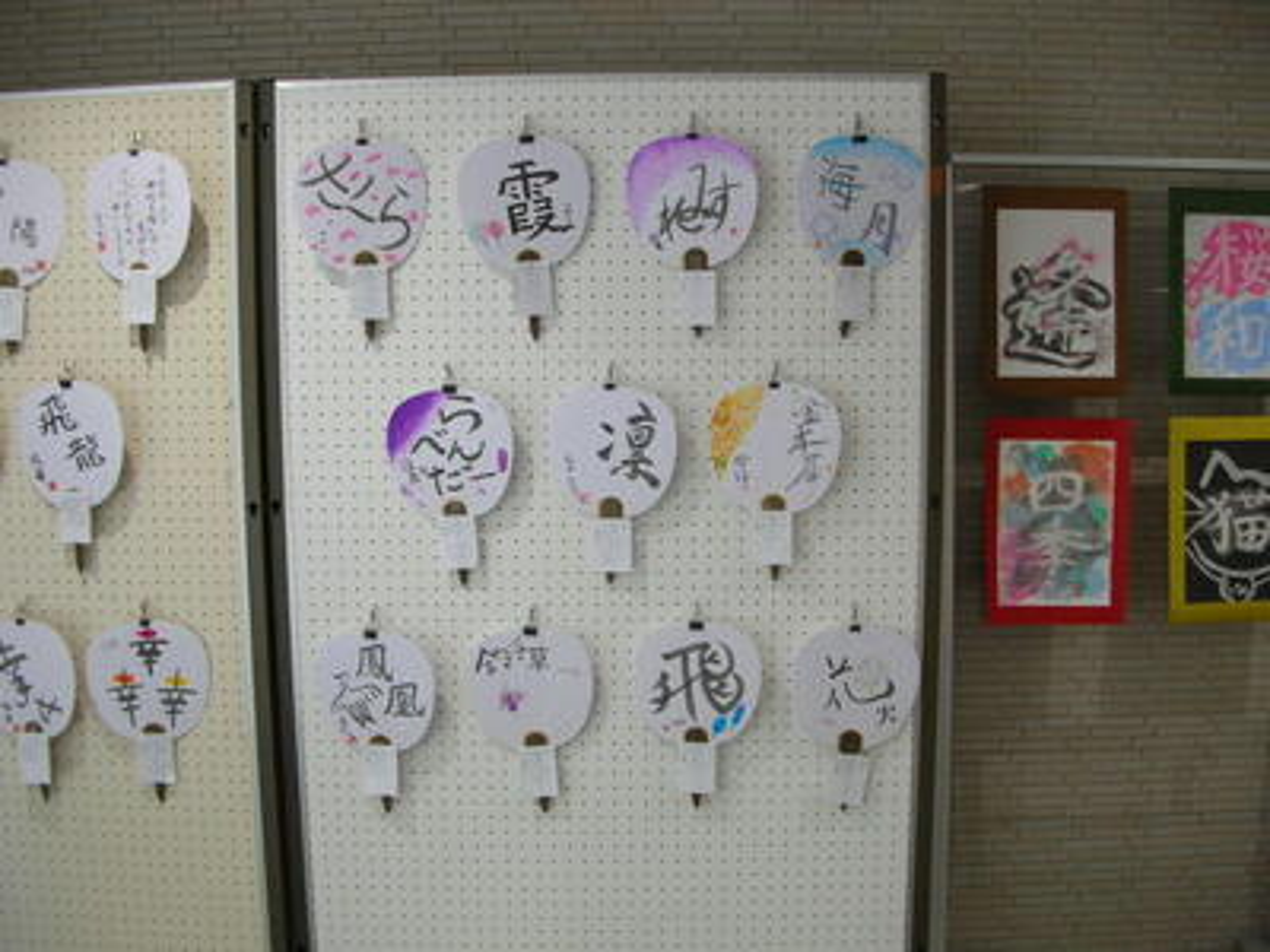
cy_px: 476
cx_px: 635
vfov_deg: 40.7
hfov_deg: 52.6
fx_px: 1284
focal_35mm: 35
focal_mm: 5.8
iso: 50
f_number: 2.8
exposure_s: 1/11.7
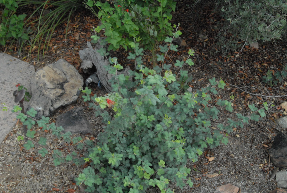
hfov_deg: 46.3
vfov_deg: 32.0
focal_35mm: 42
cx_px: 144
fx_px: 336
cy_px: 96
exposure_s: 1/500
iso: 1600
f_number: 11
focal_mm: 28
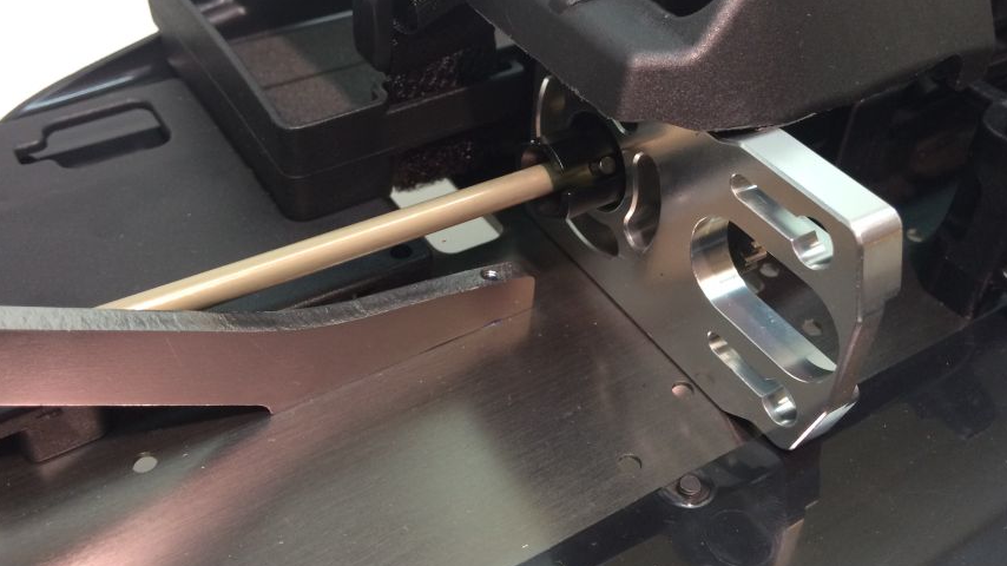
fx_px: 988
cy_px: 231
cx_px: 526
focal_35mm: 37
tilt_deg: -42.0
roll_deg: +0.9
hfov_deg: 54.0
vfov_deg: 31.9
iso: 125
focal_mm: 4.15
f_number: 2.2
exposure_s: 1/33
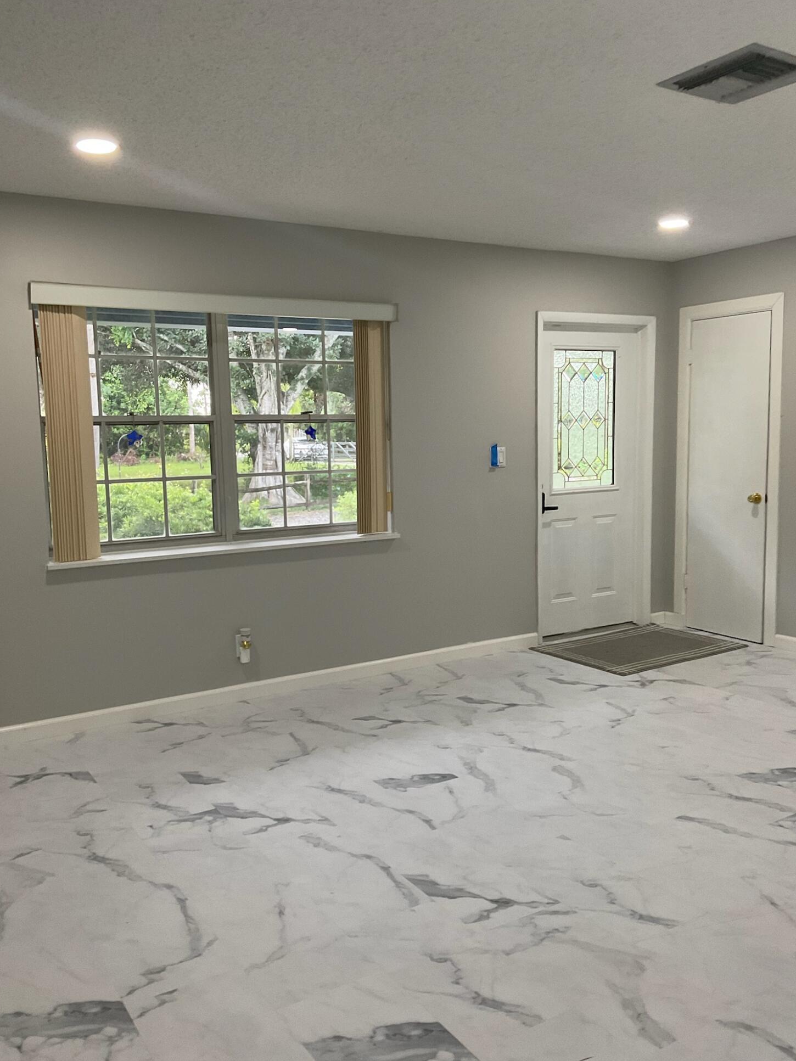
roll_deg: +0.9
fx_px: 920
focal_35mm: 30
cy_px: 535
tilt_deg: -6.4
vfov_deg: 60.0
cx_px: 385
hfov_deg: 46.8
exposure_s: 1/75
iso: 64
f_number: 1.8
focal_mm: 3
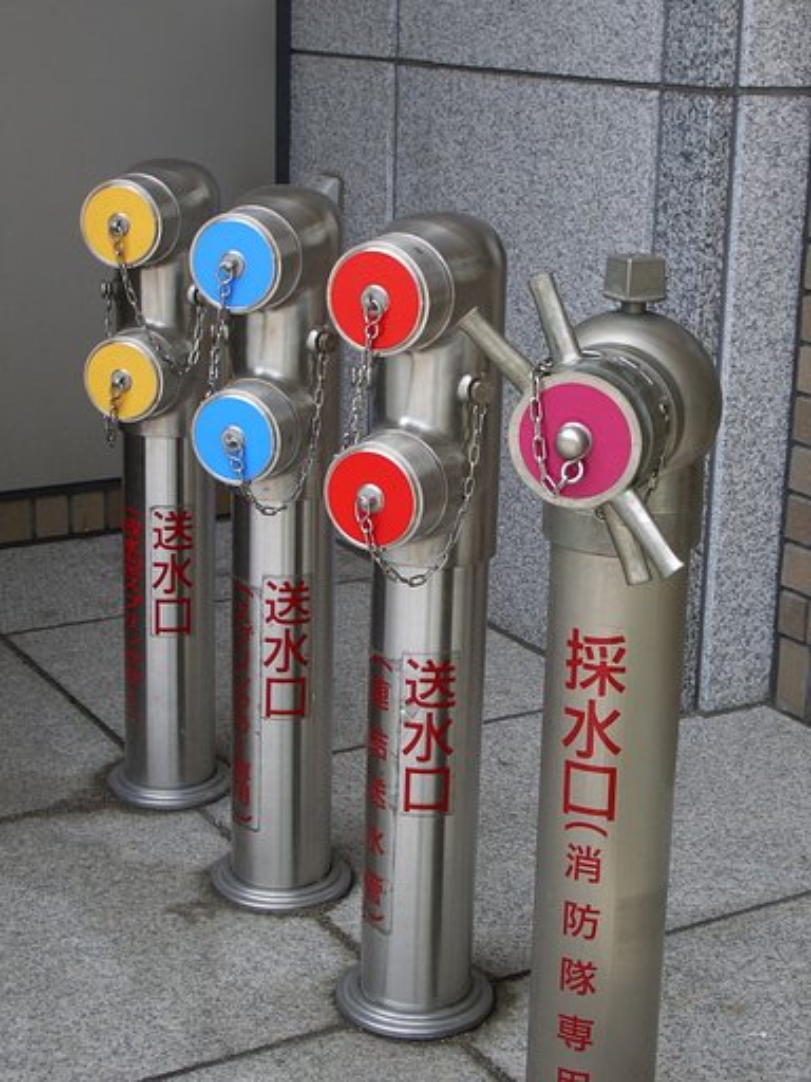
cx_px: 406
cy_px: 541
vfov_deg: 31.2
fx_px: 1937
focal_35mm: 62
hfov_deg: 23.7
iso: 80
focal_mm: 10.2
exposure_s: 1/125
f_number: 5.6
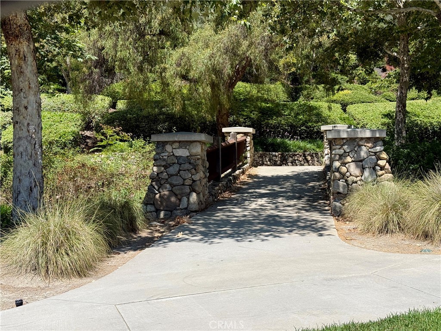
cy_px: 166
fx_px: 612
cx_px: 220
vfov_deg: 30.3
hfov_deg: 39.7
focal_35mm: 48
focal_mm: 6.76
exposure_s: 1/2976
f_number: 1.78
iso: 64
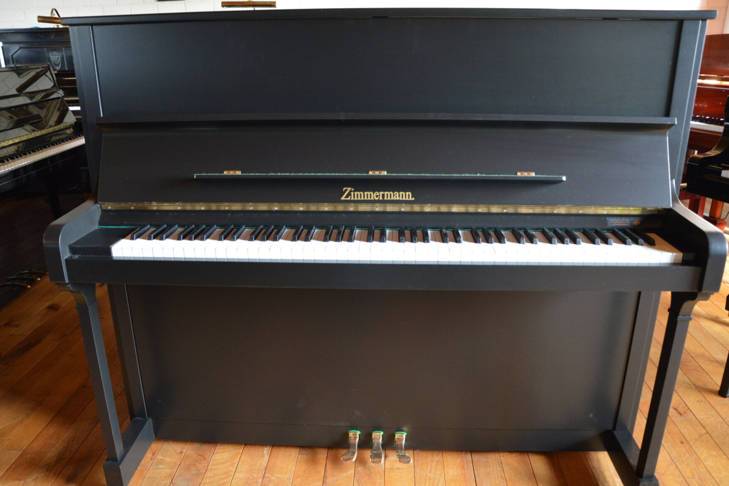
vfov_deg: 46.4
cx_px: 353
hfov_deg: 65.5
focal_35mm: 28
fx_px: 567
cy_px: 245
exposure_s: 1/15
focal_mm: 18
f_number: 3.5
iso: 1000
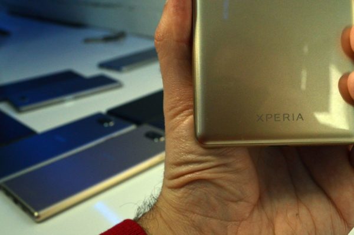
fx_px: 427
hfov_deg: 45.0
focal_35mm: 44
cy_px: 118
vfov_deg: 30.8
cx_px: 177
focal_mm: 29
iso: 1600
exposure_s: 1/640
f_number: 10
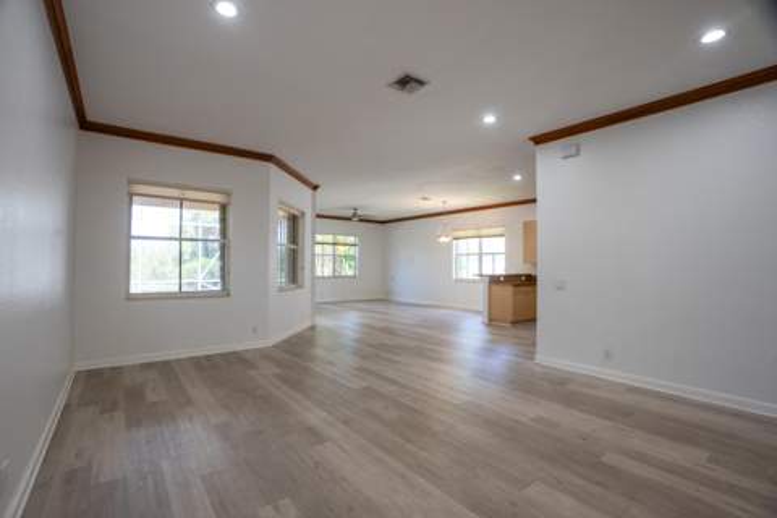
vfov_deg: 73.7
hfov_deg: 96.7
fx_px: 345
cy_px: 259
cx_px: 388
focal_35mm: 16
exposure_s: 1/6
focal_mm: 16
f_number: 8
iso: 100
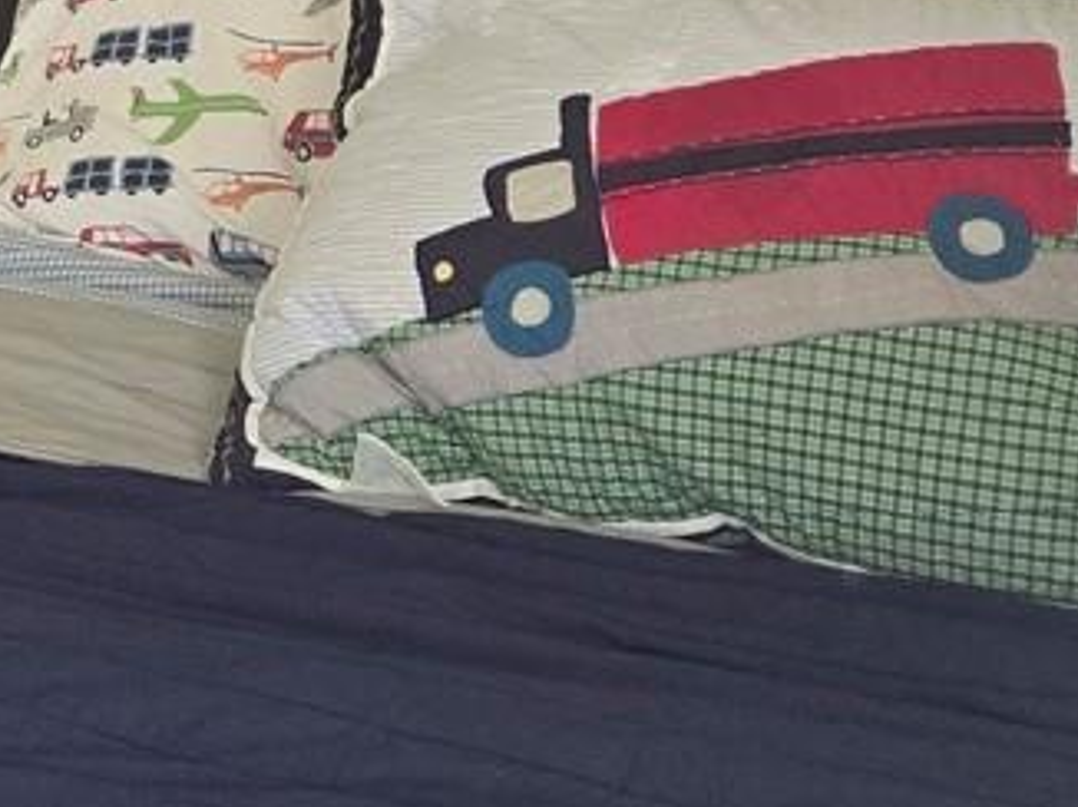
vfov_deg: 12.8
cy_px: -96
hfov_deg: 16.7
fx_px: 3516
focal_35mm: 113
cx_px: -192
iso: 200
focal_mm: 5.4
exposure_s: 1/120
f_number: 1.8
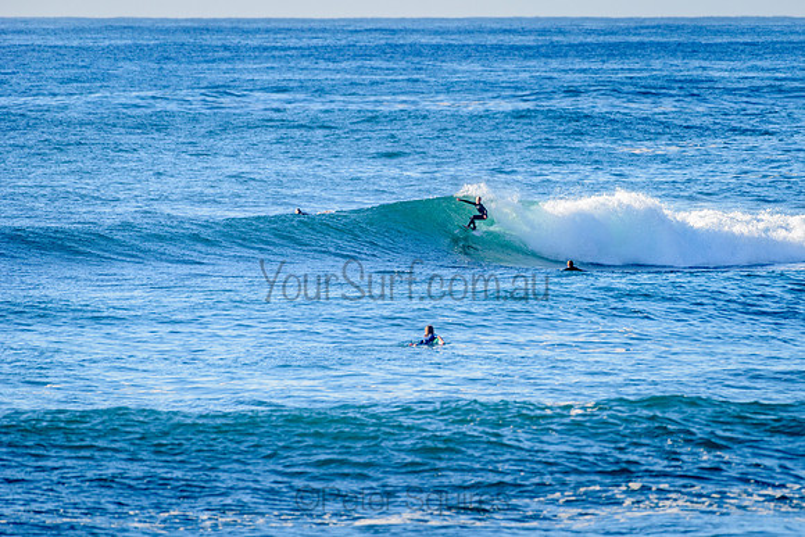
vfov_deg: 2.2
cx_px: 494
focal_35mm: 613
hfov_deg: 3.4
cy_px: 229
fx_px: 13715
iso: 360
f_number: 5.6
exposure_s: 1/2000
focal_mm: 500
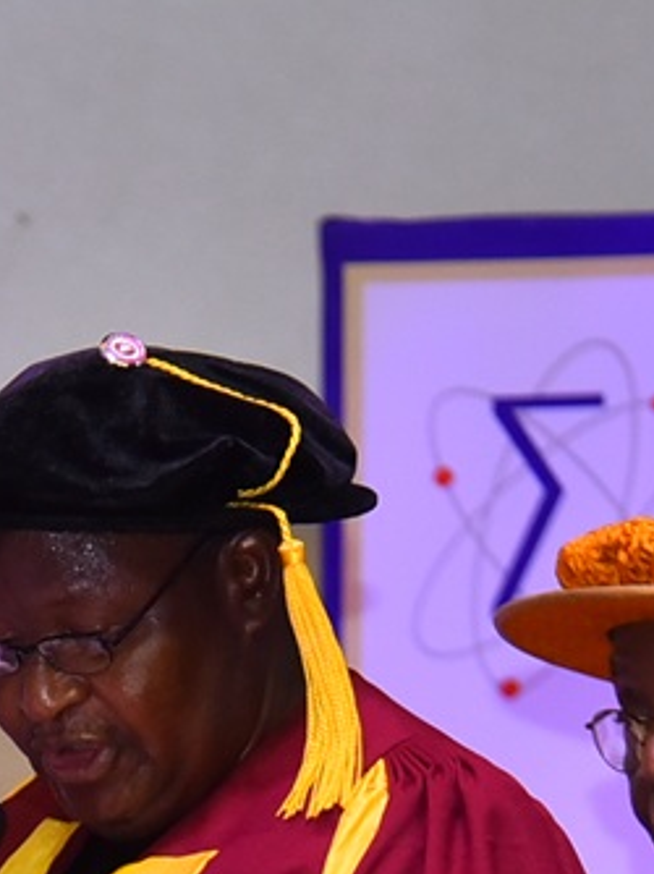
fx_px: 18917
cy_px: 1248
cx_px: -349
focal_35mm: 750
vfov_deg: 2.6
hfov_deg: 2.0
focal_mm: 165
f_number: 5
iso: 1000
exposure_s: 1/125
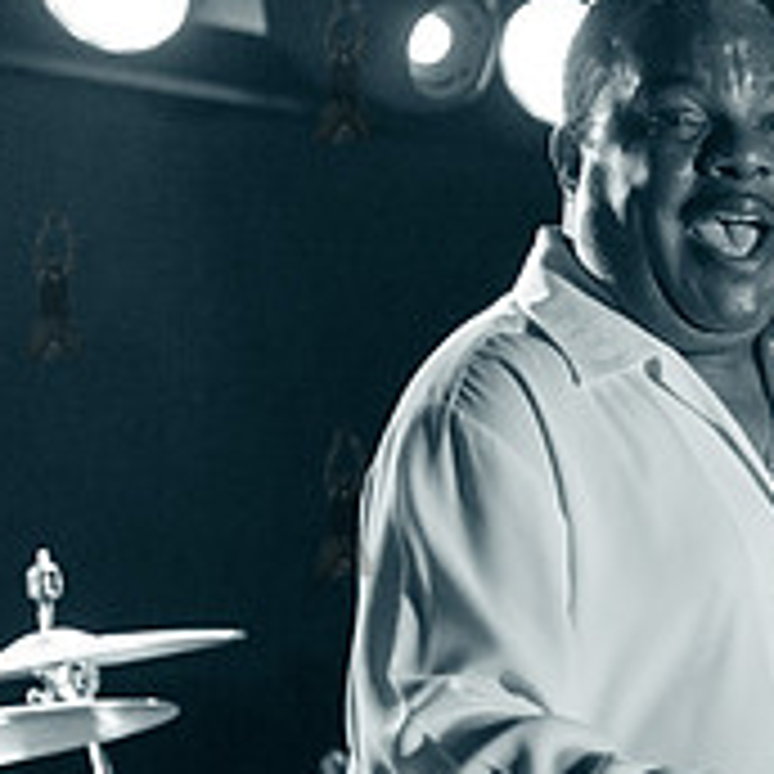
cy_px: 281
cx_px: 922
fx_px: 4199
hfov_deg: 10.4
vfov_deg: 10.5
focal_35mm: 166
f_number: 2.8
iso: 3200
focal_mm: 58
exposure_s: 1/320
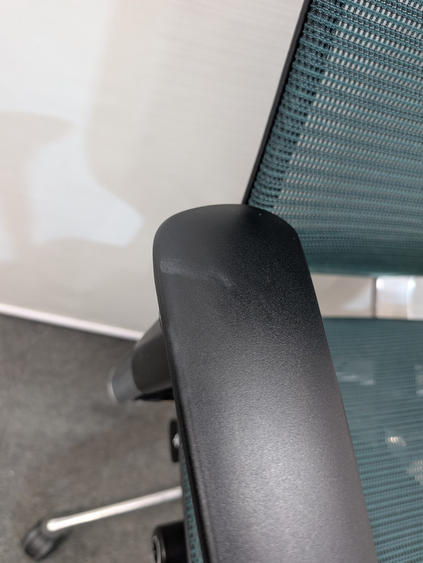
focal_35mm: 25
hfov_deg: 54.9
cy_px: 277
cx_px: 208
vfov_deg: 69.4
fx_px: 407
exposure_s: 1/50
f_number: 1.68
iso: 267
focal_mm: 6.9
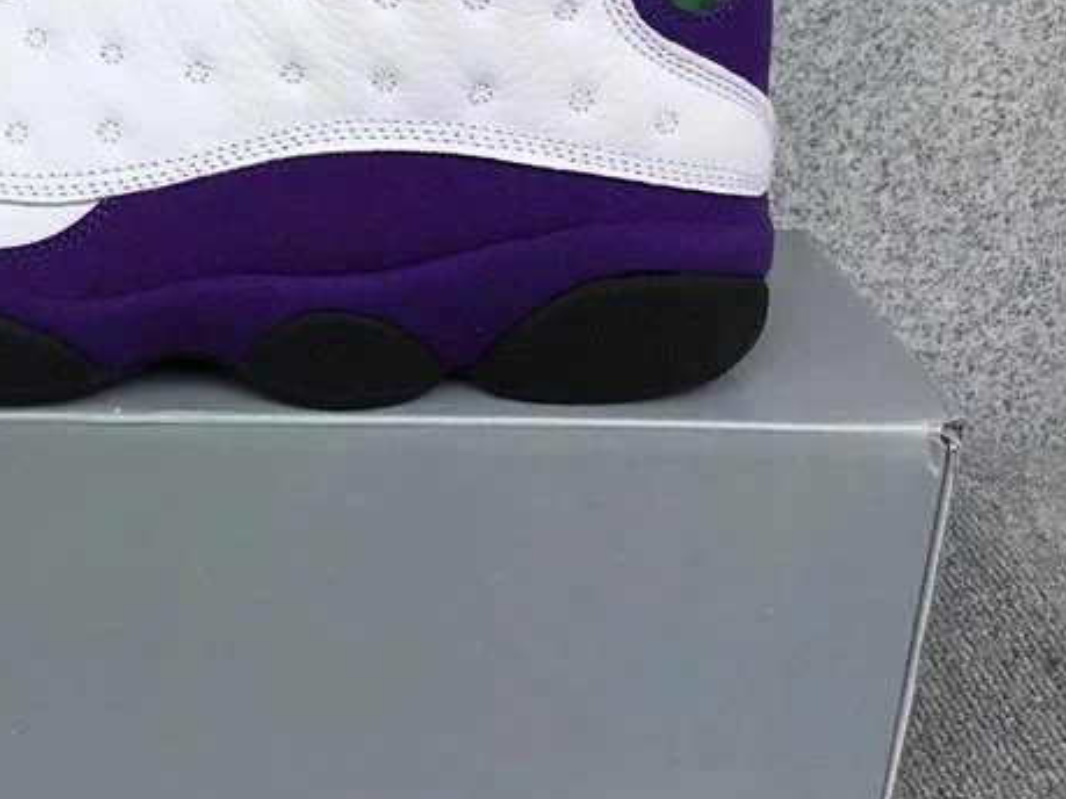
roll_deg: -0.5
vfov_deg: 26.6
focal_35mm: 54
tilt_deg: -21.0
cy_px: 186
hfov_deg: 34.4
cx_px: 197
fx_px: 1662
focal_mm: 3.3
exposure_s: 1/272
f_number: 2.4
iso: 25
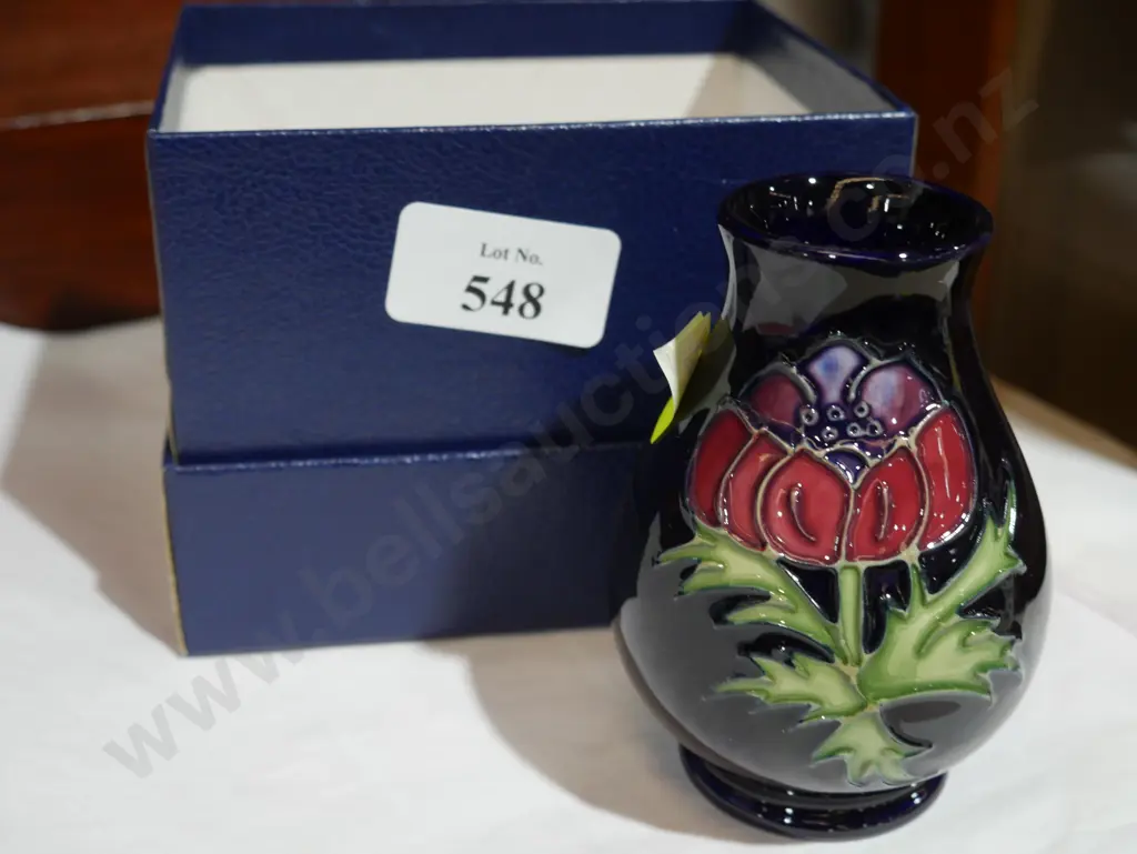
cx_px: 568
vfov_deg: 30.3
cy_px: 427
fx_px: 1577
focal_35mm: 48
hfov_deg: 39.6
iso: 800
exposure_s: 1/60
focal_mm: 24
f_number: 5.2
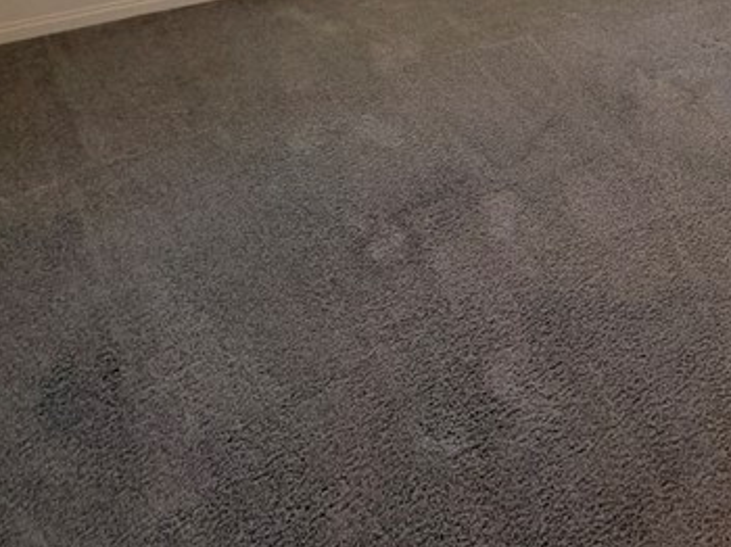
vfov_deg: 28.9
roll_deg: +0.3
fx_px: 865
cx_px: 716
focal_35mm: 41
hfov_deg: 40.6
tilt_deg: -10.5
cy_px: -154
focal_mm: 2.22
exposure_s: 1/60
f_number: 2.2
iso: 160
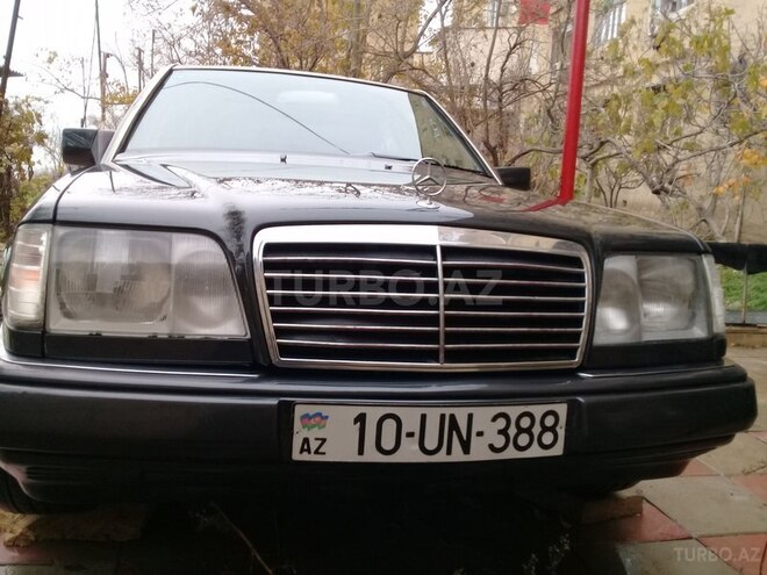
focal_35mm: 31
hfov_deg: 58.4
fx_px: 687
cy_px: 288
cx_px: 384
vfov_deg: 45.4
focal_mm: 3.3
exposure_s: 1/40
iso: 64
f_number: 2.2
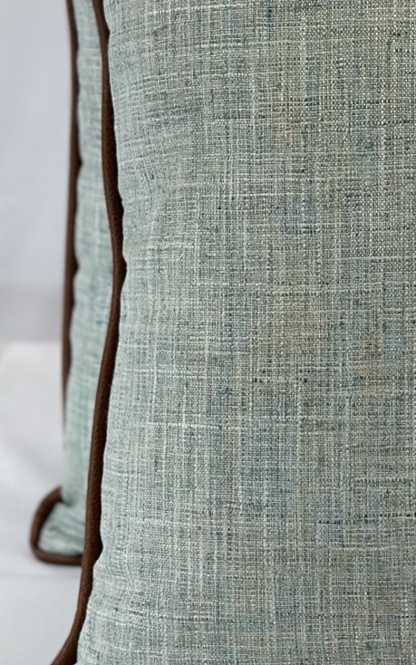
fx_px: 2575
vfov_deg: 14.7
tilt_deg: -15.1
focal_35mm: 142
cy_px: 219
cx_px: 589
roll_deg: -0.7
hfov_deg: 9.0
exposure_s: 1/120
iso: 64
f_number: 1.78
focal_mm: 6.86
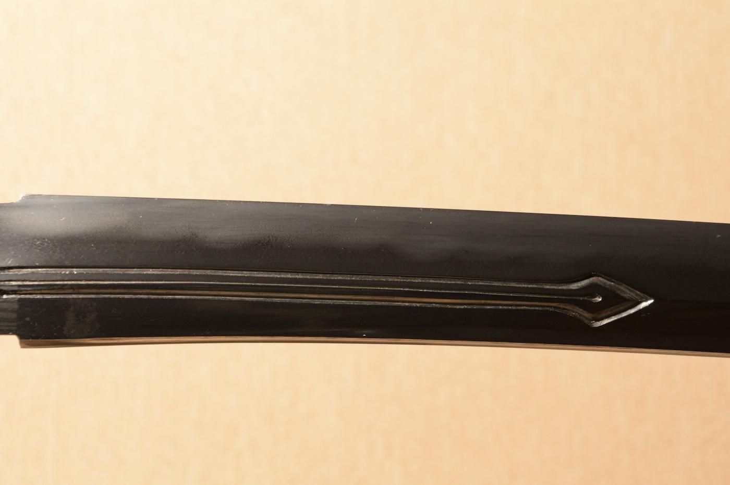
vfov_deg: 12.2
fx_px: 2279
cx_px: 365
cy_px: 242
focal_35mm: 112
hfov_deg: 18.2
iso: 400
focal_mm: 75
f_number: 11
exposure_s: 1/2
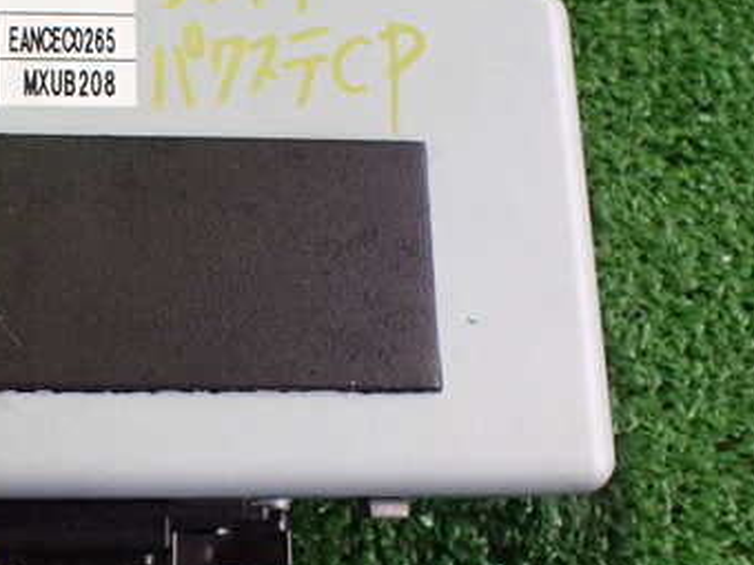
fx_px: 1154
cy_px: 259
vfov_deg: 27.5
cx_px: 106
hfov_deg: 34.6
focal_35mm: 53
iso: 640
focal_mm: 5.4
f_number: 2.3
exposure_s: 1/125
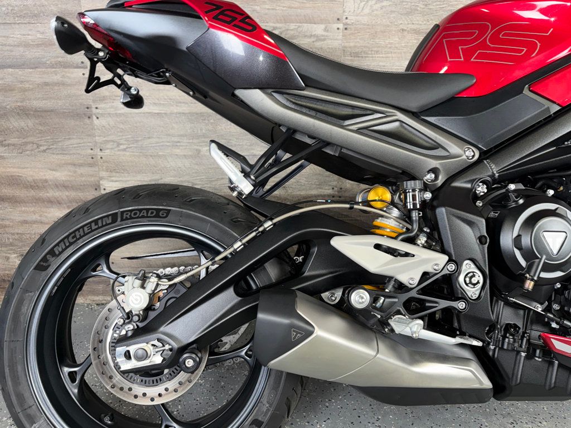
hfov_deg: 71.6
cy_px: 214
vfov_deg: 56.8
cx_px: 286
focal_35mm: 24
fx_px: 396
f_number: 1.78
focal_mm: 6.76
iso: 80
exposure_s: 1/20
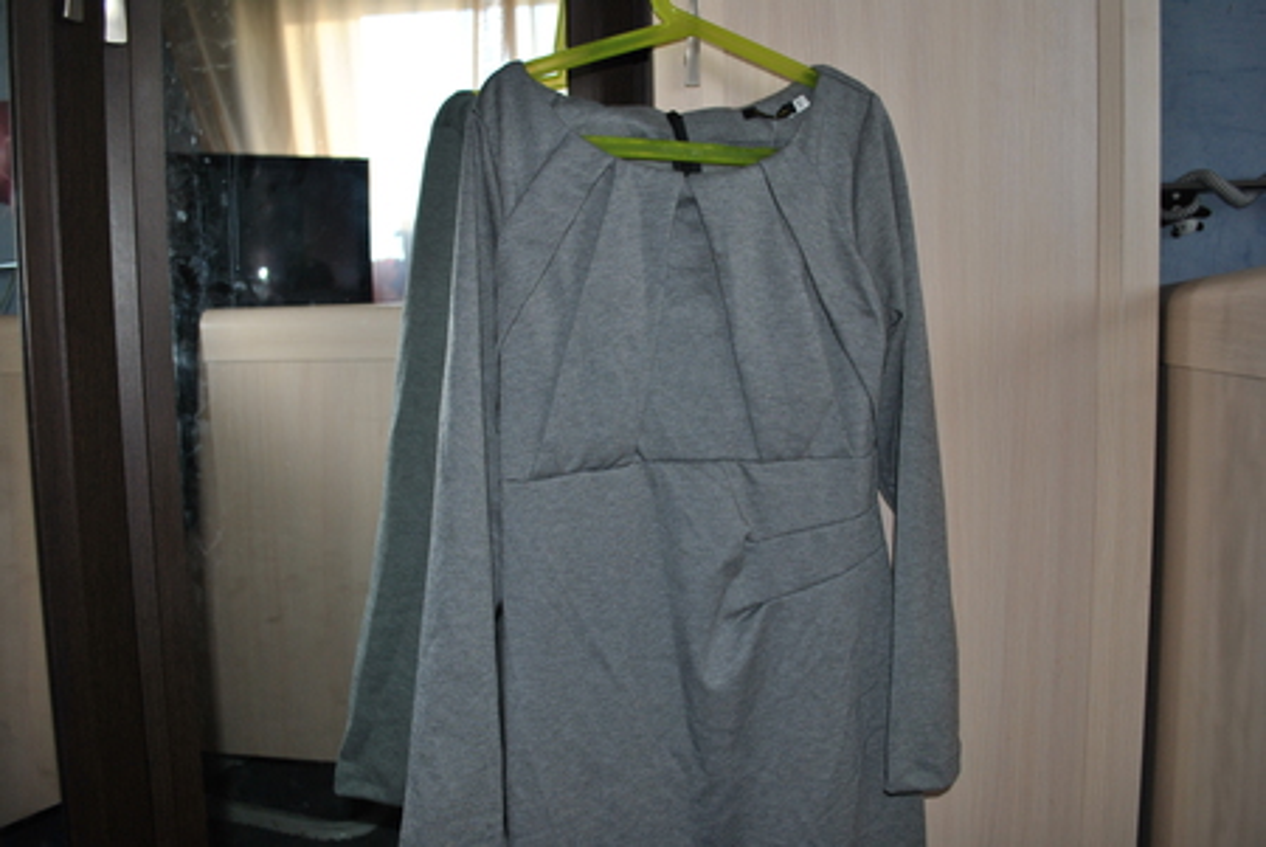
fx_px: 950
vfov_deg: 48.0
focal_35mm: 27
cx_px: 633
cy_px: 424
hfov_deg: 67.3
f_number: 3.5
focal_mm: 18
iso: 200
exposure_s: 1/60
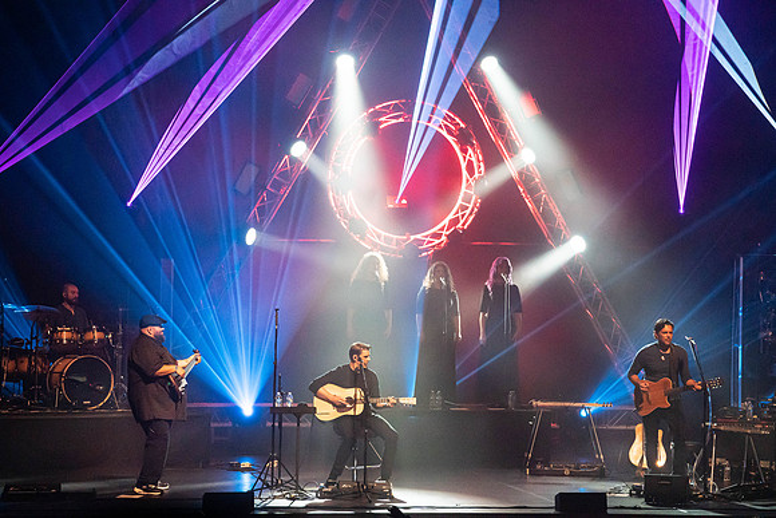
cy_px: 259
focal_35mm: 148
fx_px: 3191
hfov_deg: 13.9
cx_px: 388
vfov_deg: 9.3
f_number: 5.6
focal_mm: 148
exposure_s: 1/250
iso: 8000
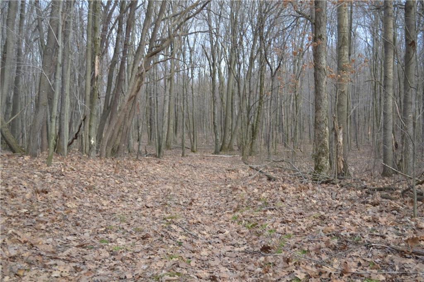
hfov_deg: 43.6
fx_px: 530
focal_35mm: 45
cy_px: 141
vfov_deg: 29.8
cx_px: 212
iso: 100
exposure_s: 1/160
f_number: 4.5
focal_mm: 30
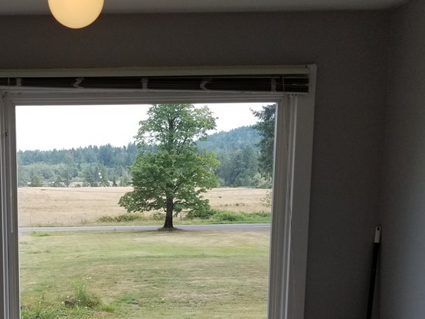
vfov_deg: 29.4
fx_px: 589
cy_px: 269
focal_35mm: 48
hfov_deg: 37.9
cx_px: 71
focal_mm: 4.3
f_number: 1.7
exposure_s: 1/722
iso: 50
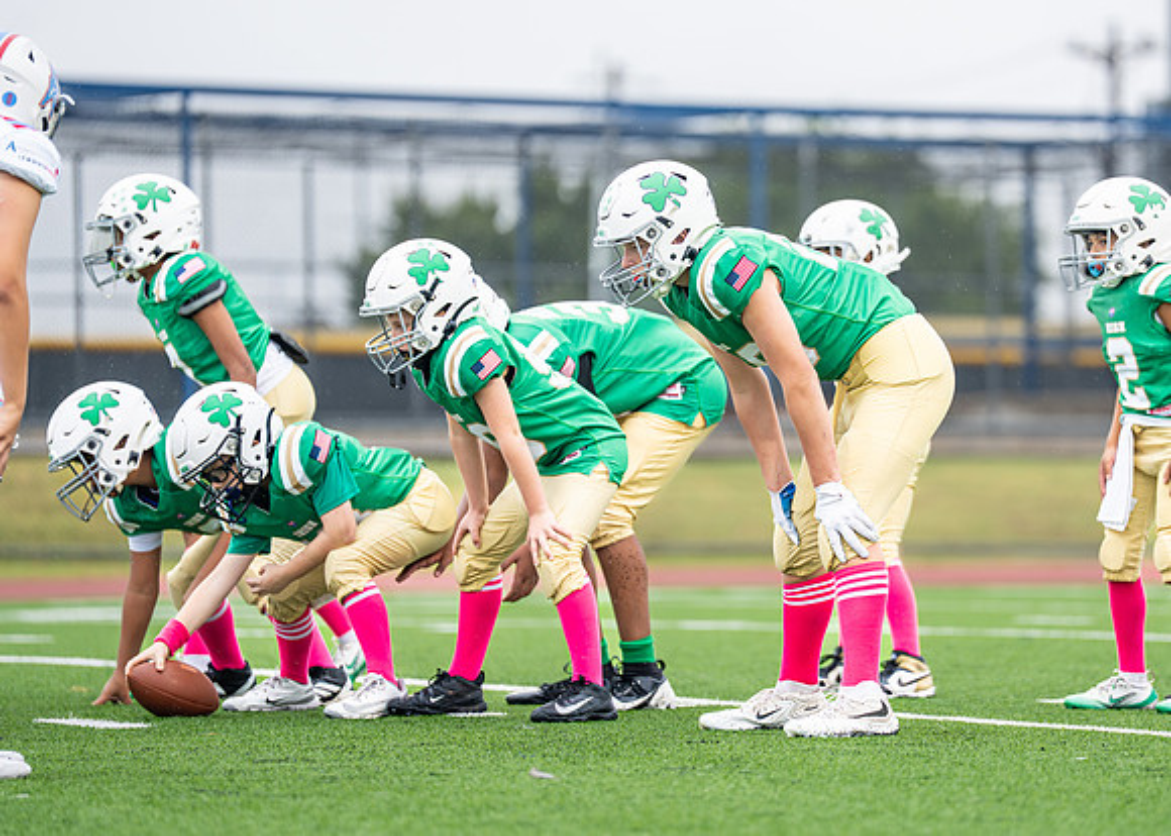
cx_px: 763
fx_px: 8541
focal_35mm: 257
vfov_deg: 5.6
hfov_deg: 7.8
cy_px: 360
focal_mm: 200
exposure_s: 1/1000
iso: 500
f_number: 2.8
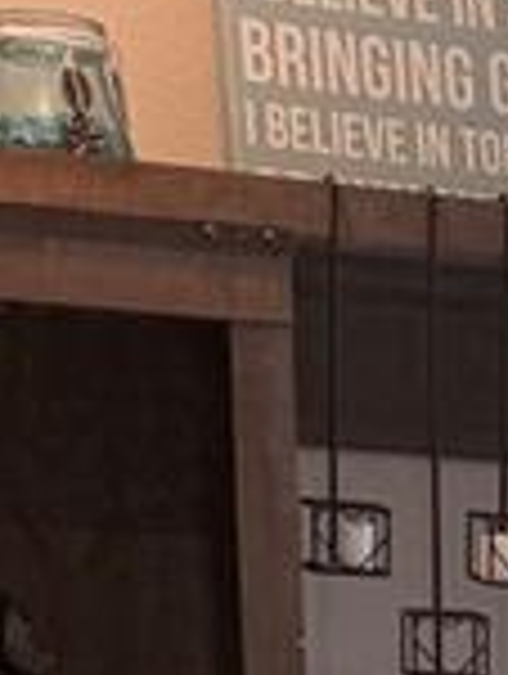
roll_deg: -0.9
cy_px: 1984
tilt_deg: -14.5
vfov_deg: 8.6
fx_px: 3746
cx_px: 1227
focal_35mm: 192
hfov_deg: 7.3
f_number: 1.78
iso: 80
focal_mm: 6.76
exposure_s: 1/170
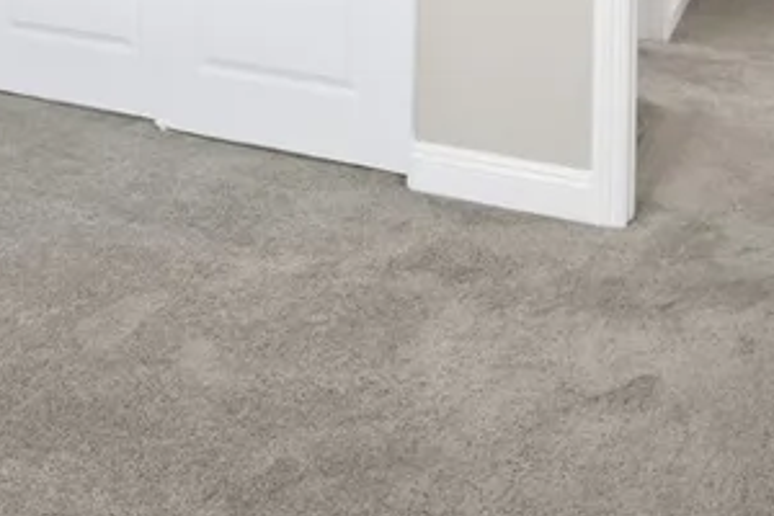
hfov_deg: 33.4
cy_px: -321
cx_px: 142
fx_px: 1247
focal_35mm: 58
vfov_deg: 19.4
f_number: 8
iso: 400
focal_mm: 17
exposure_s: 1.3
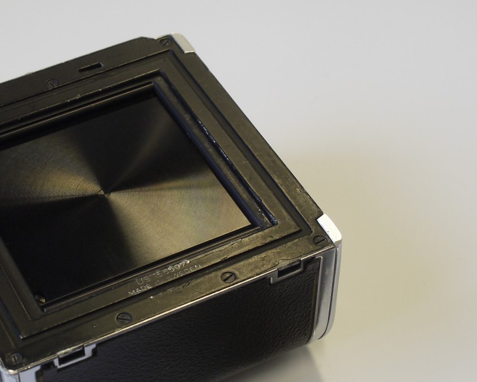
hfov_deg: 19.9
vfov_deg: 16.0
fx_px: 1356
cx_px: 162
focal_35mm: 96
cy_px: 215
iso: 400
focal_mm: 30
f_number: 8
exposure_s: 1/40
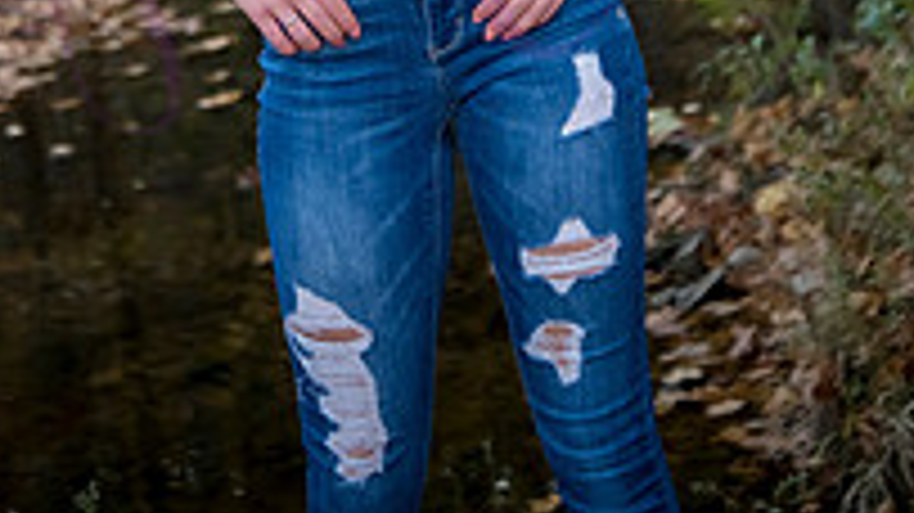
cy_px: -454
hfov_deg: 14.9
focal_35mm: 144
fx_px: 3489
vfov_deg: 8.1
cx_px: 365
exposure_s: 1/250
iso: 800
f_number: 5
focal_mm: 62
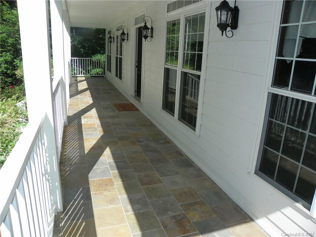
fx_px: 237
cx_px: 158
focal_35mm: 26
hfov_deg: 67.3
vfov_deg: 53.1
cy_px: 118
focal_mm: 4.6
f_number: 4.5
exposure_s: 1/400
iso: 64
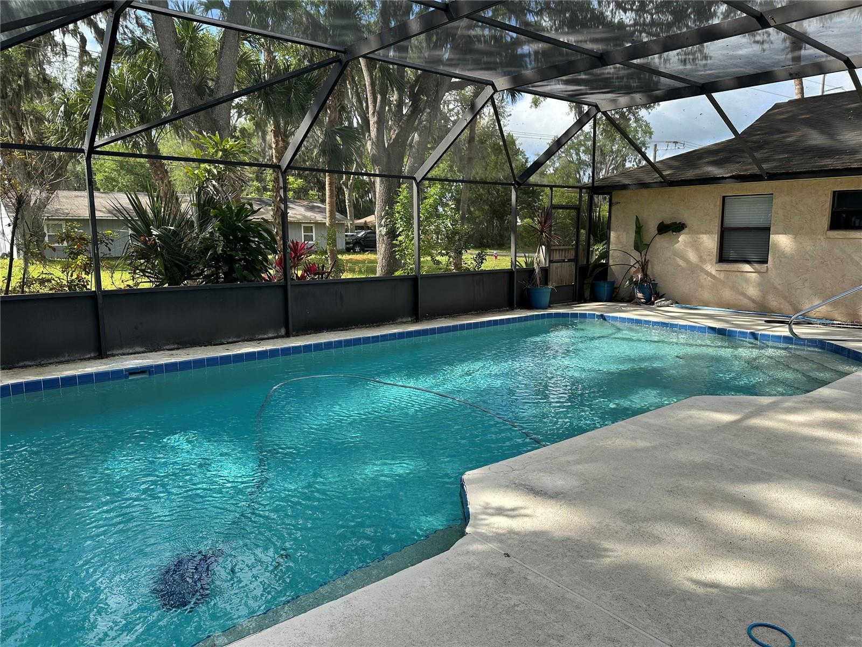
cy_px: 324
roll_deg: +0.1
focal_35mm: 24
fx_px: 598
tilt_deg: -8.4
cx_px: 431
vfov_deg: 56.8
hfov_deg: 71.6
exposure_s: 1/1517
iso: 80
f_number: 1.78
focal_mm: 6.86
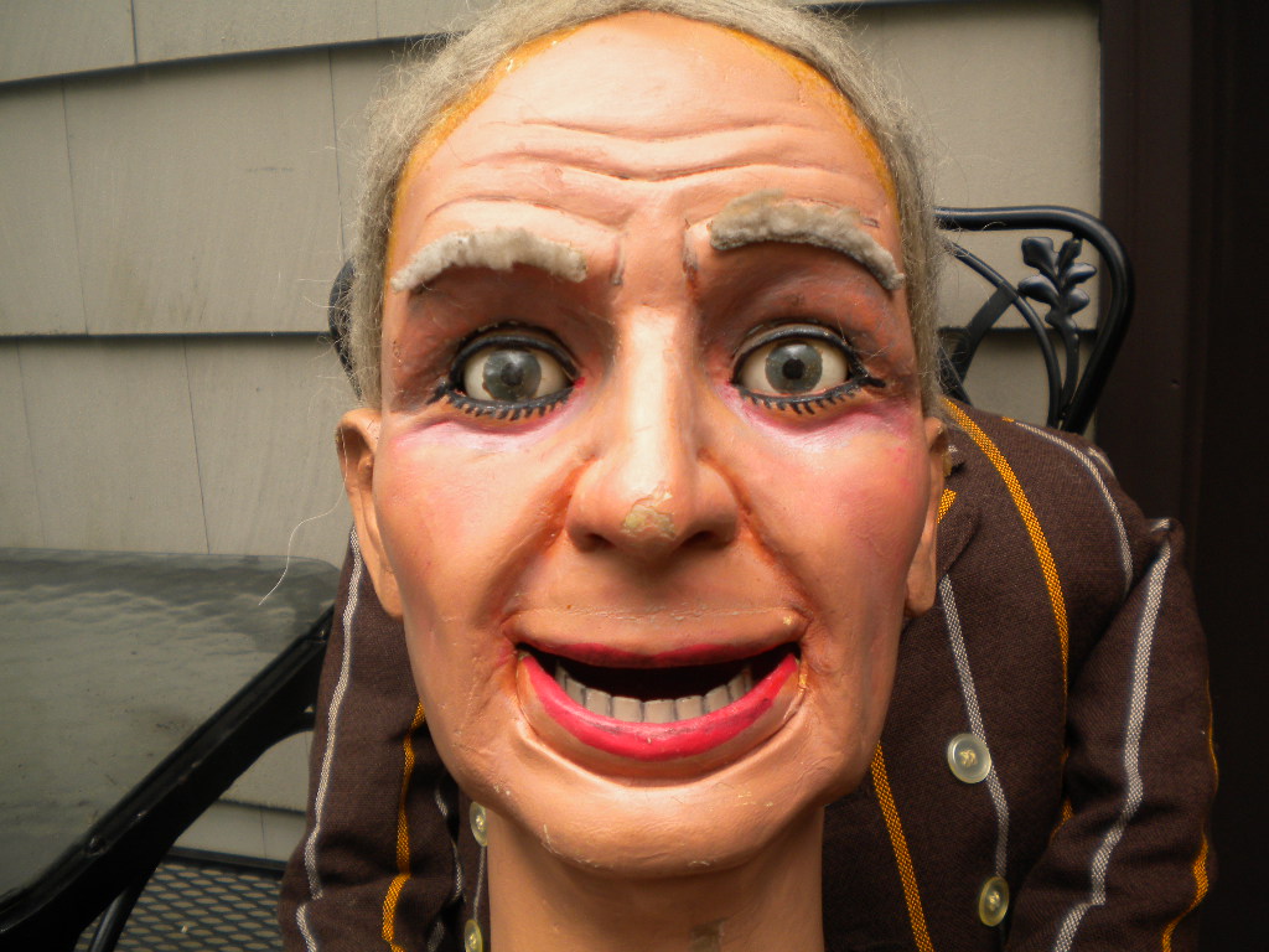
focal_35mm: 35
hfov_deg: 52.6
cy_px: 476
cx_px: 634
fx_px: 1283
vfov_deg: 40.7
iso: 80
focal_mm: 6.3
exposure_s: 1/170
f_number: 3.1
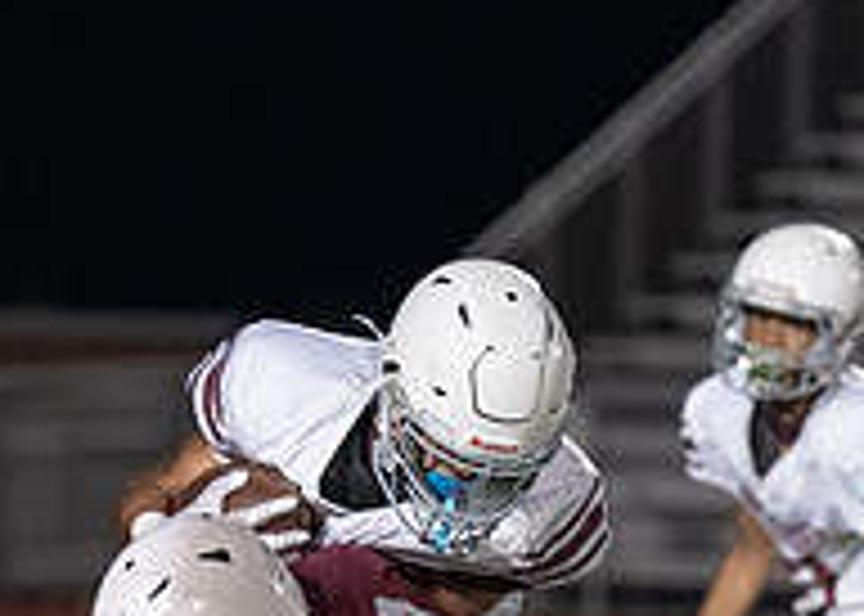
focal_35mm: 568
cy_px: 594
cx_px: 648
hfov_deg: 3.6
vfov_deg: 2.5
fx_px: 13933
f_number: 2.8
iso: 2000
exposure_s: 1/1000
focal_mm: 143
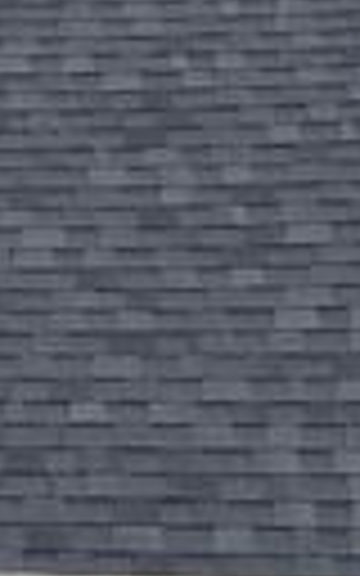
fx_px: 3187
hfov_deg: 6.0
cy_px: 752
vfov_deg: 10.1
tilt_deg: +5.1
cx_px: -662
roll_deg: -2.7
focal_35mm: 203
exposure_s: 1/2703
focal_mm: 6.76
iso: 80
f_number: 1.78
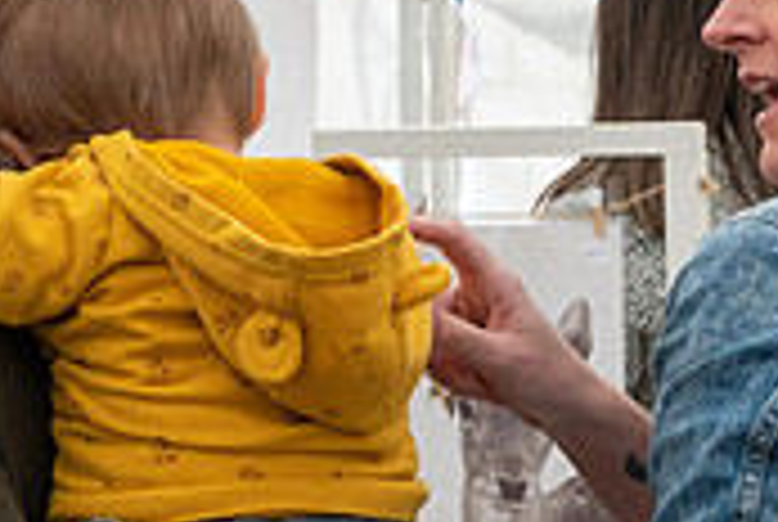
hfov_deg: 10.4
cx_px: 898
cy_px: 121
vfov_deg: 7.1
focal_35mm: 195
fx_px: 4221
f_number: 6.3
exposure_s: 1/250
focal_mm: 55
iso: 450
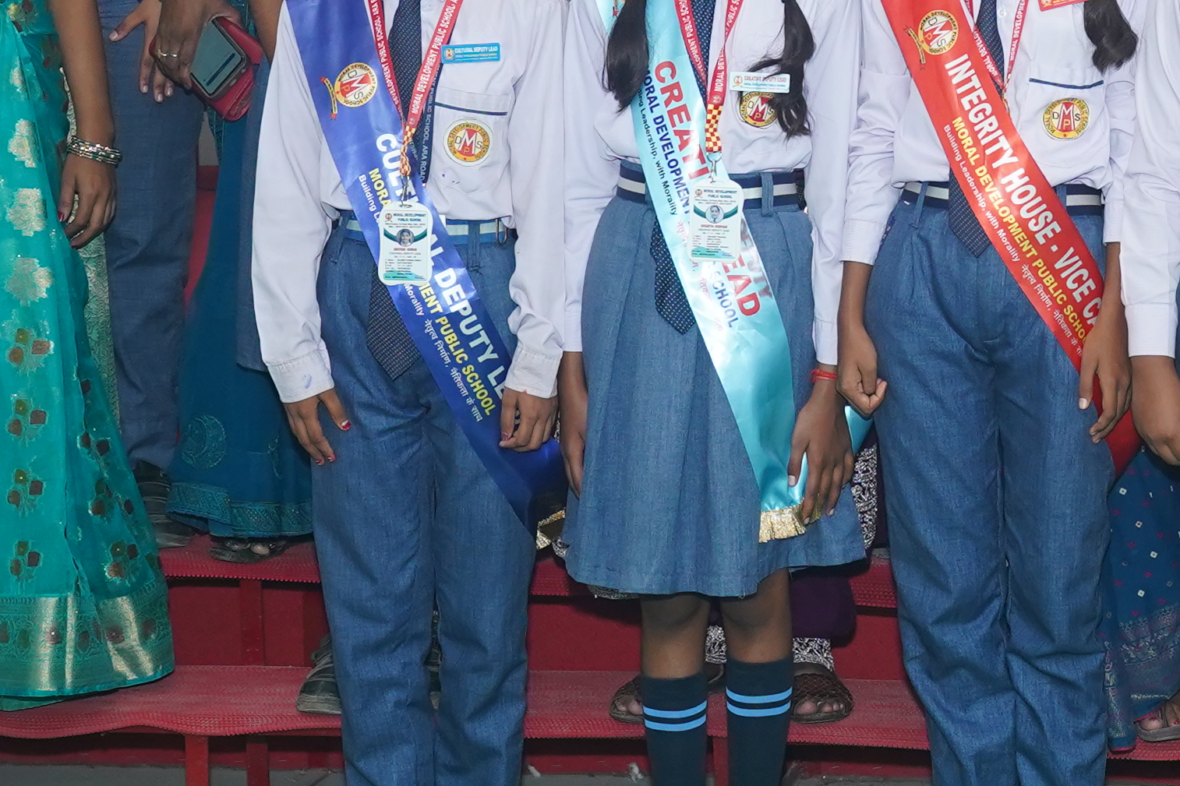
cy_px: -19
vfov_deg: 12.2
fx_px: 3638
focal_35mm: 111
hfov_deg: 17.8
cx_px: 1281
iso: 1000
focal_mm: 28
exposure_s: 1/125
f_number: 4
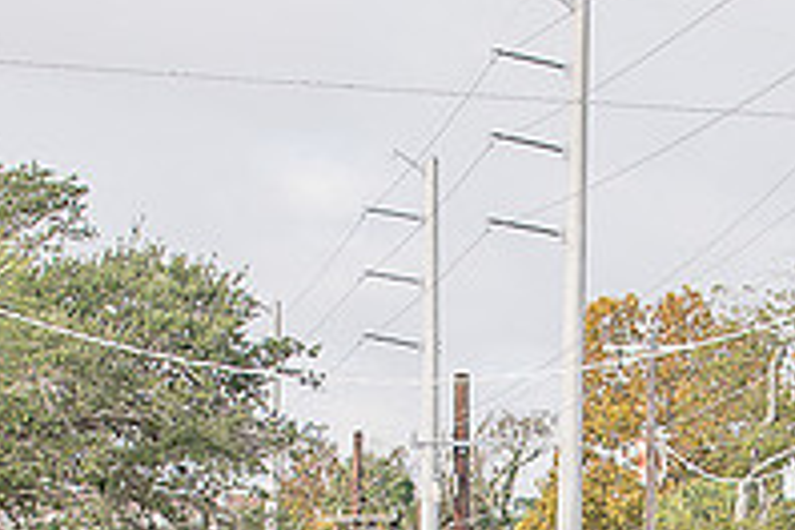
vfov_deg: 6.1
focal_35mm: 221
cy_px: 811
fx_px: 4880
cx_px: 528
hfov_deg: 9.3
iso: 100
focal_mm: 35
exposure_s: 1/500
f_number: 4
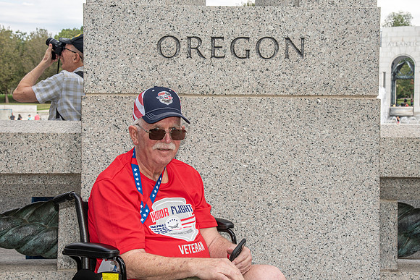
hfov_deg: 32.6
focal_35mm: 62
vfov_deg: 22.1
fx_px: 718
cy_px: 119
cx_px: 235
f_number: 10
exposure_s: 1/160
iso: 280
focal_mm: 52
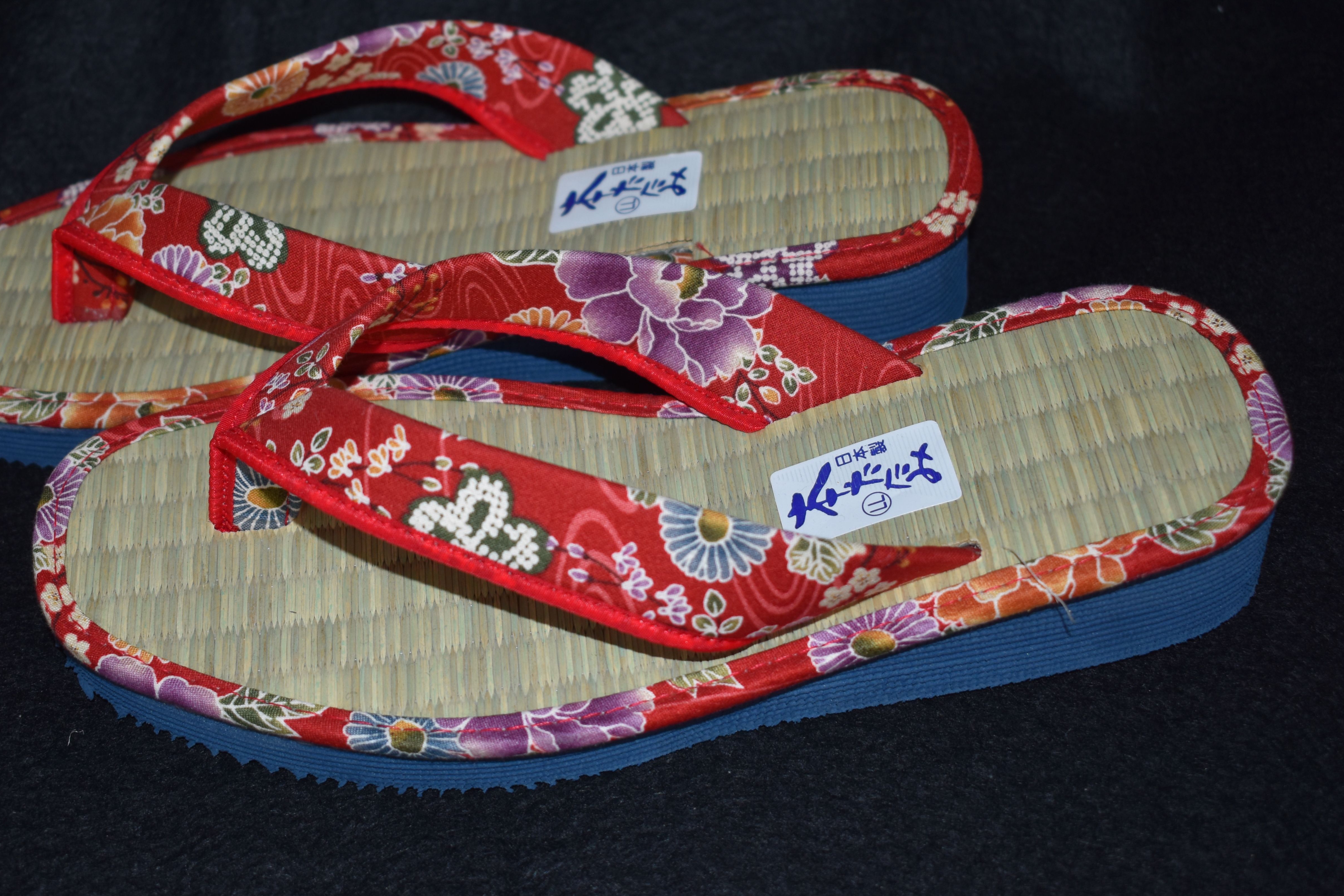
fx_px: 1890
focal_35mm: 51
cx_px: 565
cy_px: 410
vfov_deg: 26.7
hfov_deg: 39.0
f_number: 4
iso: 320
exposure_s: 1/125
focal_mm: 27
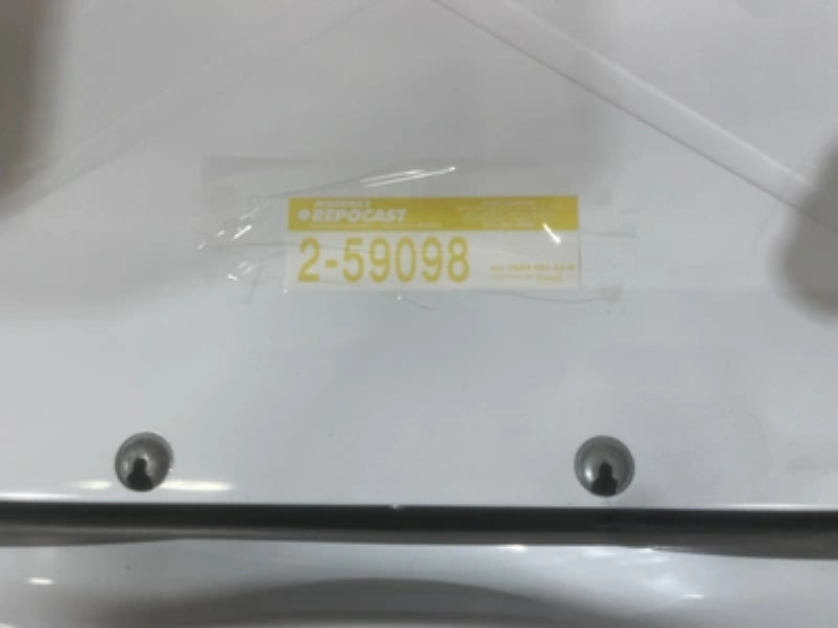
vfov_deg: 53.1
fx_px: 629
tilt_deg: -77.1
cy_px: 314
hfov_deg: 67.3
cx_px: 419
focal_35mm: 26
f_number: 1.6
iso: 64
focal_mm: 5.1
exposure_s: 1/120
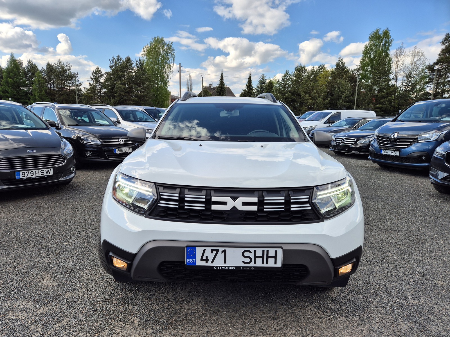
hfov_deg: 73.9
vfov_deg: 58.9
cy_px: 168
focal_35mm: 23
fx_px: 299
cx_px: 225
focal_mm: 5.4
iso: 25
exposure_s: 1/1040
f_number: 1.8
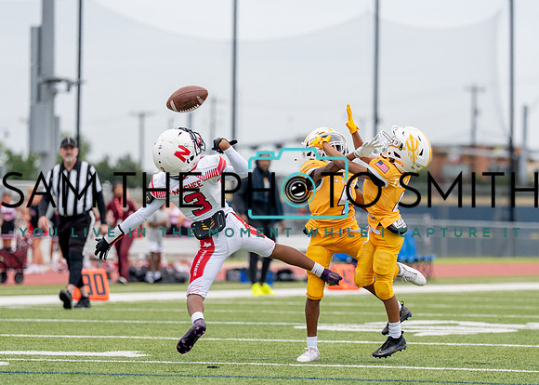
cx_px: 299
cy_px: 217
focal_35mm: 233
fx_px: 3570
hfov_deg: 8.6
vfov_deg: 6.2
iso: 200
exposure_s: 1/3200
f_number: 2.8
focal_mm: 144
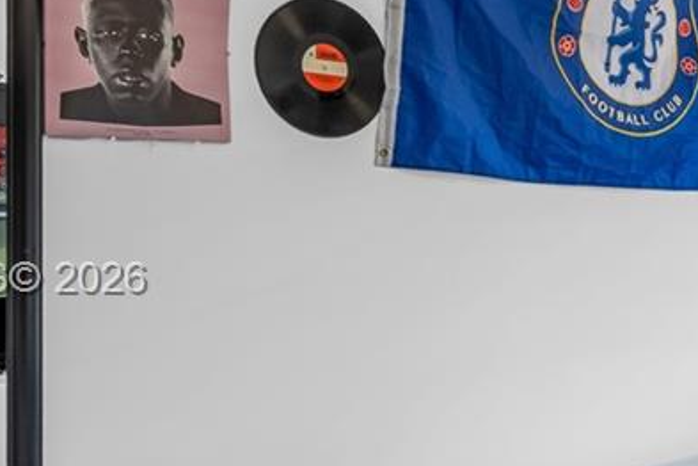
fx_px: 1105
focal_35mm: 57
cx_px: 1014
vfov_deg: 23.7
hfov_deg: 26.6
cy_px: 281
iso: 400
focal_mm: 14
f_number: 8
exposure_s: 1/100
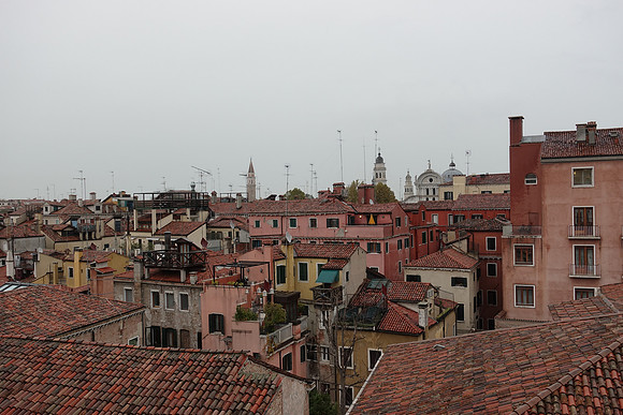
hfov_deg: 57.2
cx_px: 312
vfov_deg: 40.0
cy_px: 208
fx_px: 571
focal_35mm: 33
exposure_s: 1/100
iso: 125
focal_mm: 12.06
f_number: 4
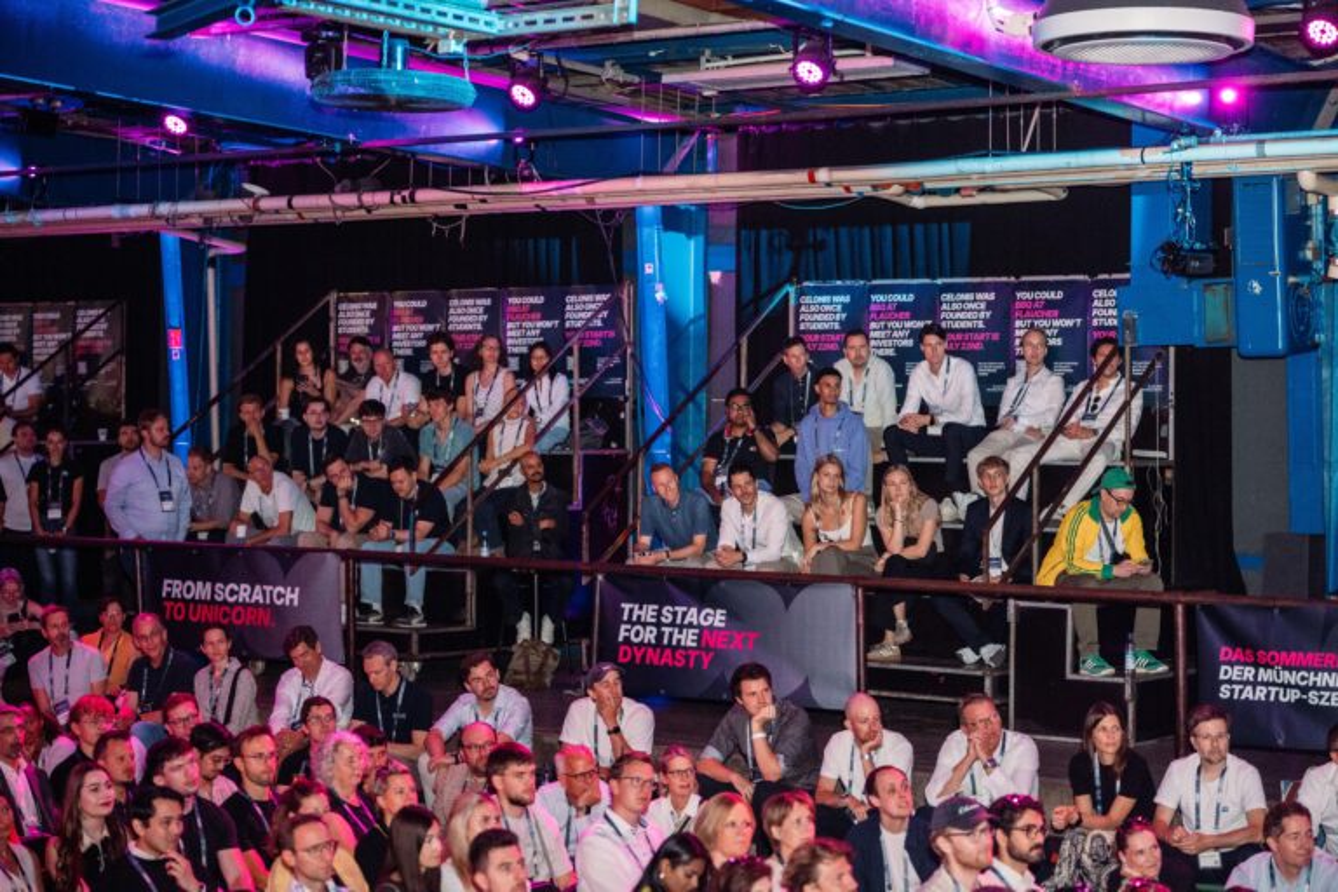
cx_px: 674
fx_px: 2622
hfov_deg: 28.6
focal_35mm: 71
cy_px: 446
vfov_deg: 19.3
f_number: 2
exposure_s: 1/250
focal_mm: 70
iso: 3200
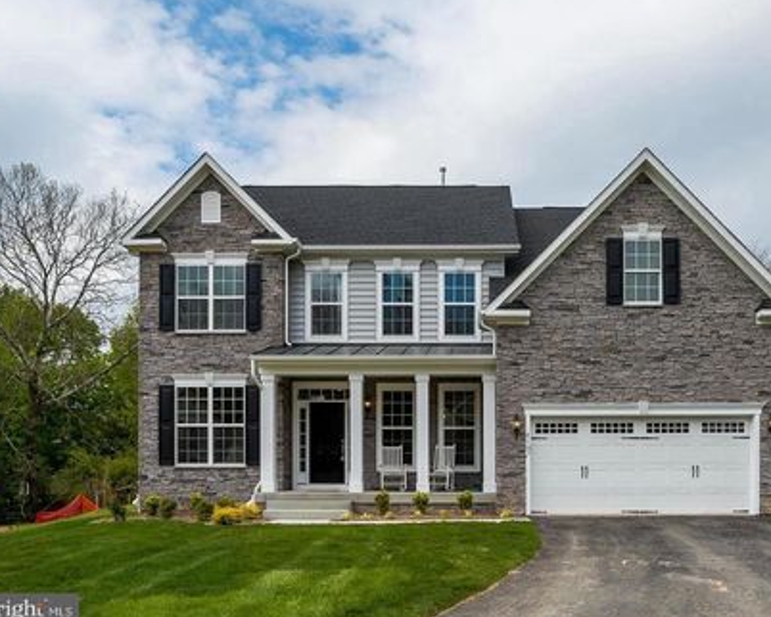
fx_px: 639
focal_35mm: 28
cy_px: 308
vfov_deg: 51.6
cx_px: 455
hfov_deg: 61.8
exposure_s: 1/320
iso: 320
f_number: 16
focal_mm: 24
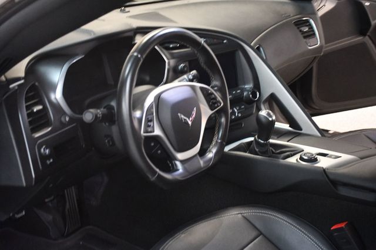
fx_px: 543
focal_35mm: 52
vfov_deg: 26.0
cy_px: 125
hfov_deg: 38.2
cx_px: 188
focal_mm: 35
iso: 5600
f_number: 4.2
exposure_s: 1/60
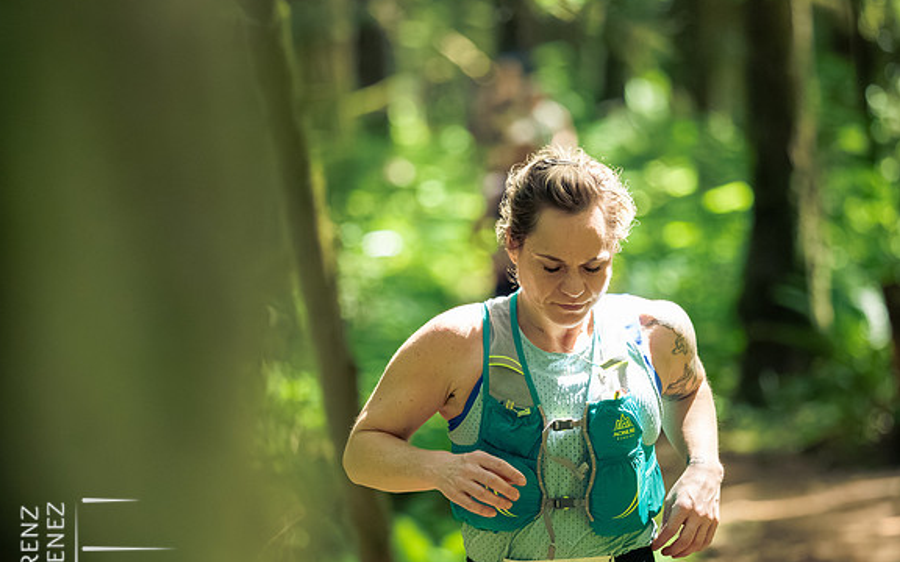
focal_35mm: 320
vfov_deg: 4.1
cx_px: 448
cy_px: 329
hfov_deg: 6.6
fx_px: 7849
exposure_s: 1/800
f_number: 2.8
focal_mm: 150
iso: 4000
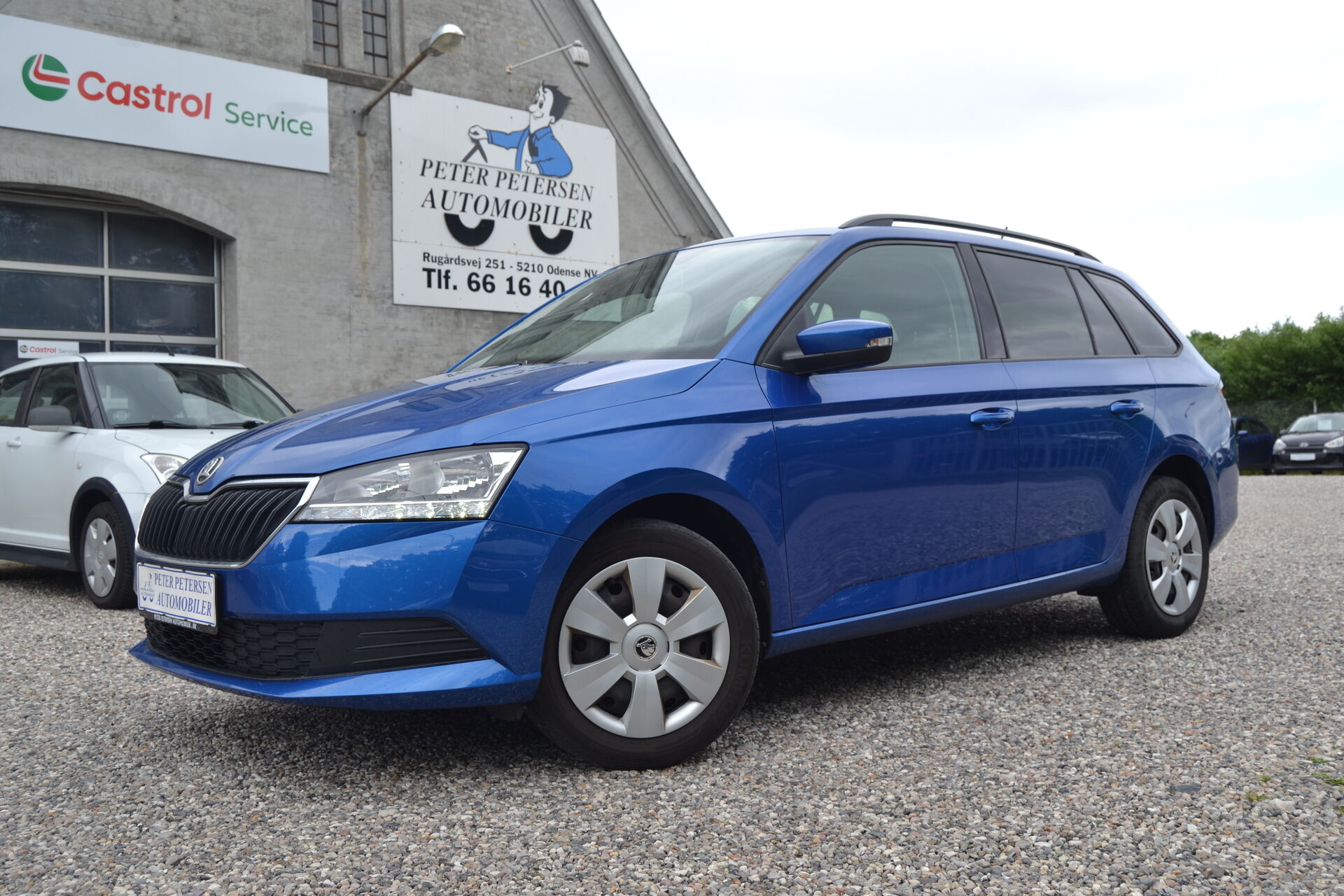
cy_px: 448
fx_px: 1288
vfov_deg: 38.4
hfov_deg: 55.1
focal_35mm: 34
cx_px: 672
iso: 100
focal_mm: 23
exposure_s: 1/160
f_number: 6.3
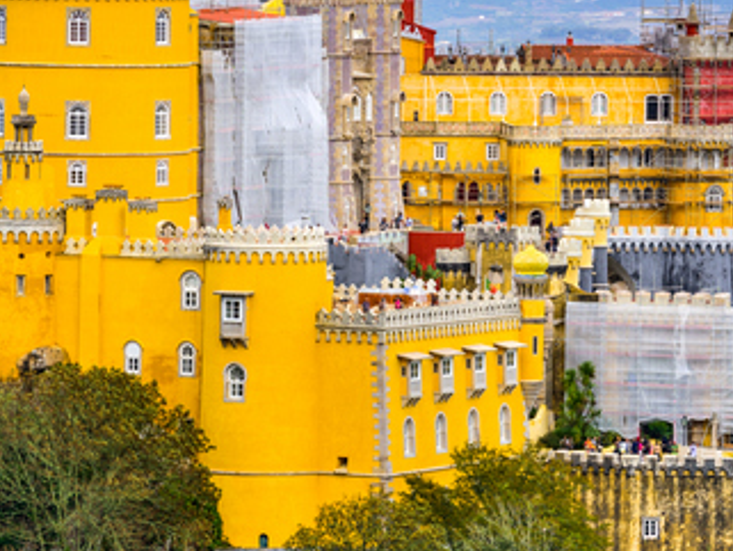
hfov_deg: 4.7
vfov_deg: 3.5
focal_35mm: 423
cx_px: 340
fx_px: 8960
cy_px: 98
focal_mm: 195
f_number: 8
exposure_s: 1/30
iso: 100
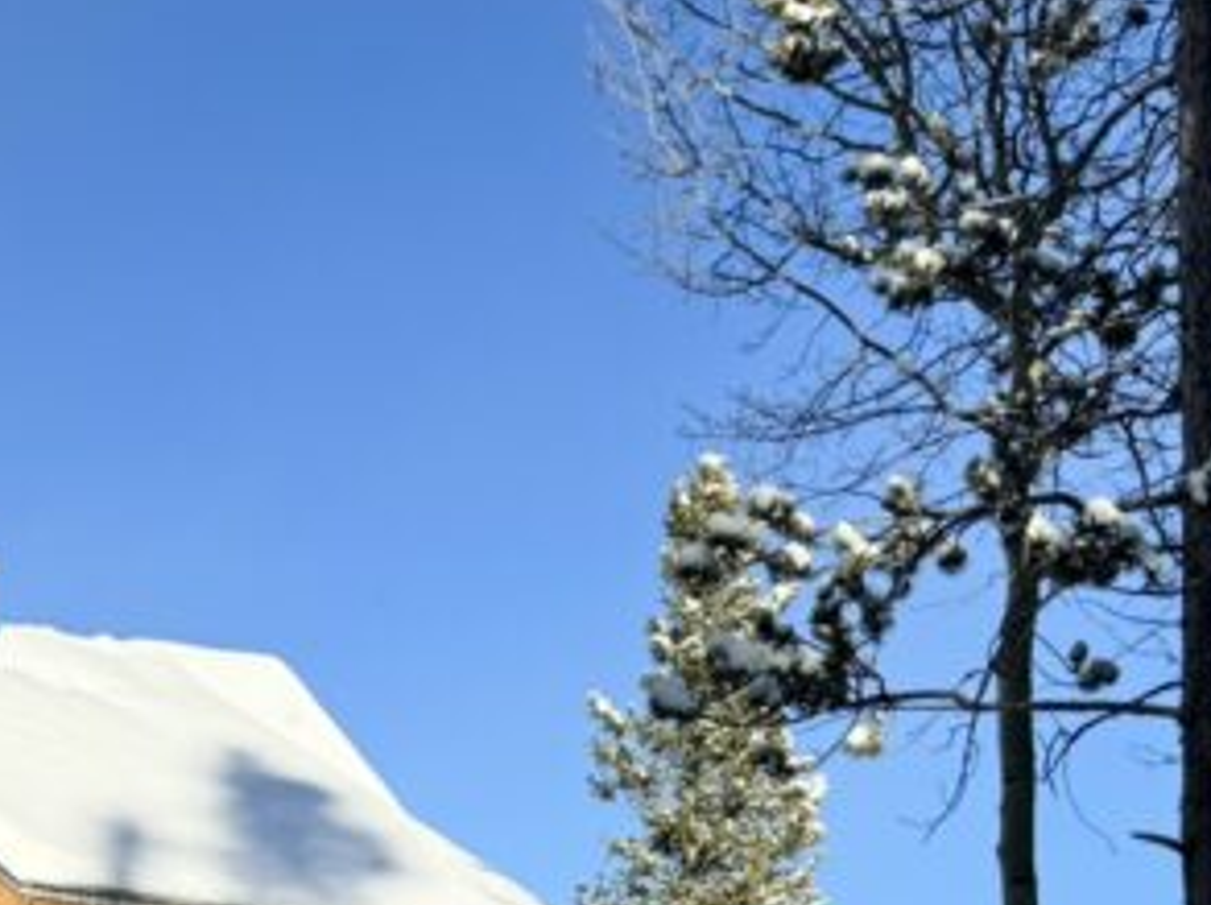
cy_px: 1500
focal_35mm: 84
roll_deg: +0.0
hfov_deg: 22.1
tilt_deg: +1.6
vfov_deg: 15.6
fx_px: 2935
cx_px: -112
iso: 80
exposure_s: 1/1767
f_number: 1.78
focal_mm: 6.76
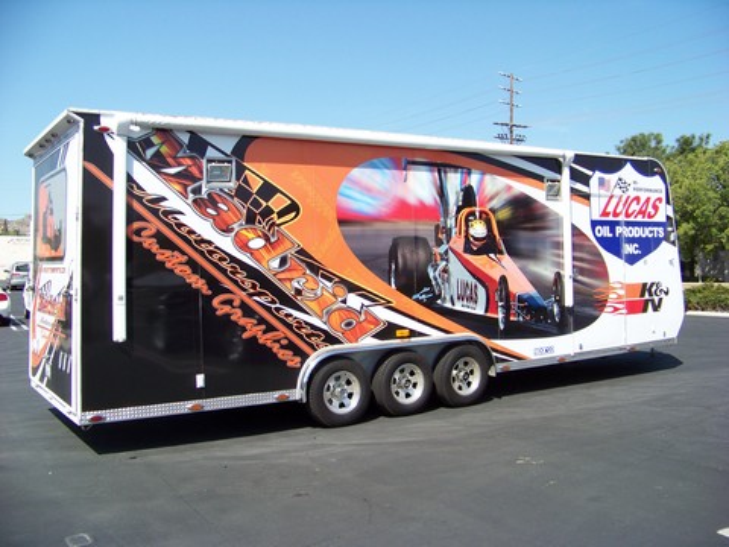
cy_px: 274
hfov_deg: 51.4
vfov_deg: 39.7
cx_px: 364
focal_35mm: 36
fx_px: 758
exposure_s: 1/800
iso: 72
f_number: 2.8
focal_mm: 5.85
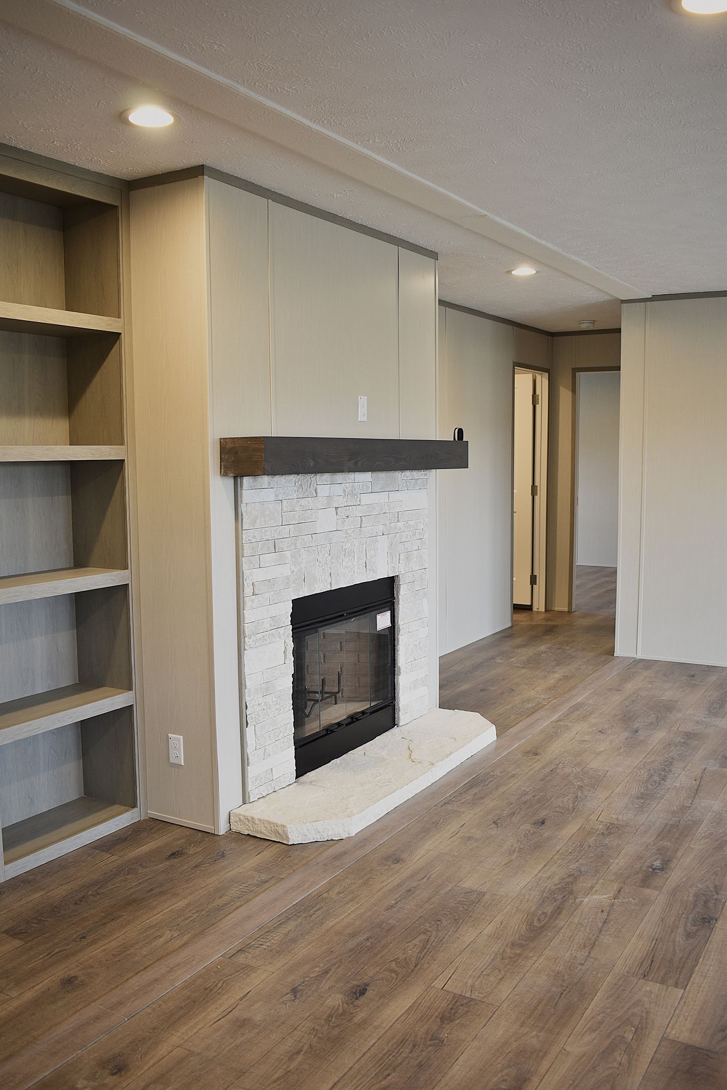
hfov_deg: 42.3
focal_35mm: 31
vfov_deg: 60.3
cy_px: 545
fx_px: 939
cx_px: 364
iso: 400
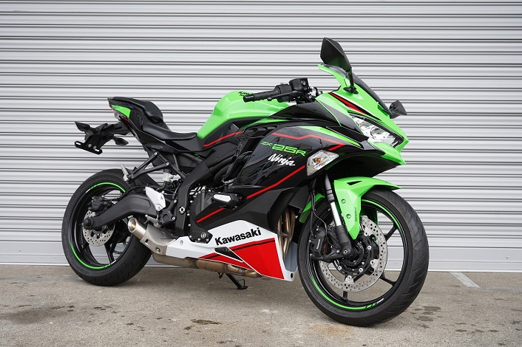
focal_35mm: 43
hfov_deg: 45.4
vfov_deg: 31.2
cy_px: 174
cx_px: 261
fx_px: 623
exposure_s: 1/50
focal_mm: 43
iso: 125
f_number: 5.6
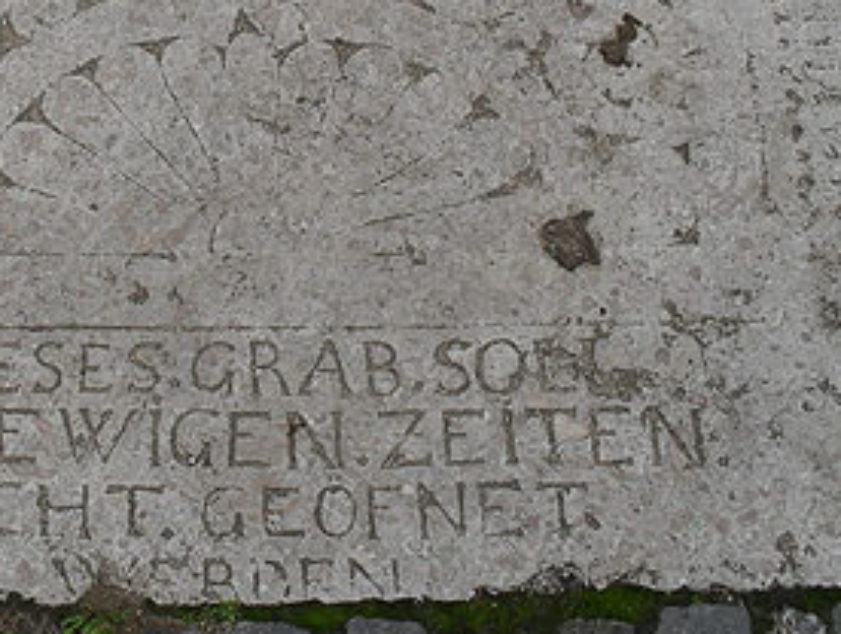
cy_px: 122
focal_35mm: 57
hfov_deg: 33.5
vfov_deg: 25.3
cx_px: 299
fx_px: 1387
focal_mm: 6.3
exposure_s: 1/125
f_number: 8.4
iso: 100
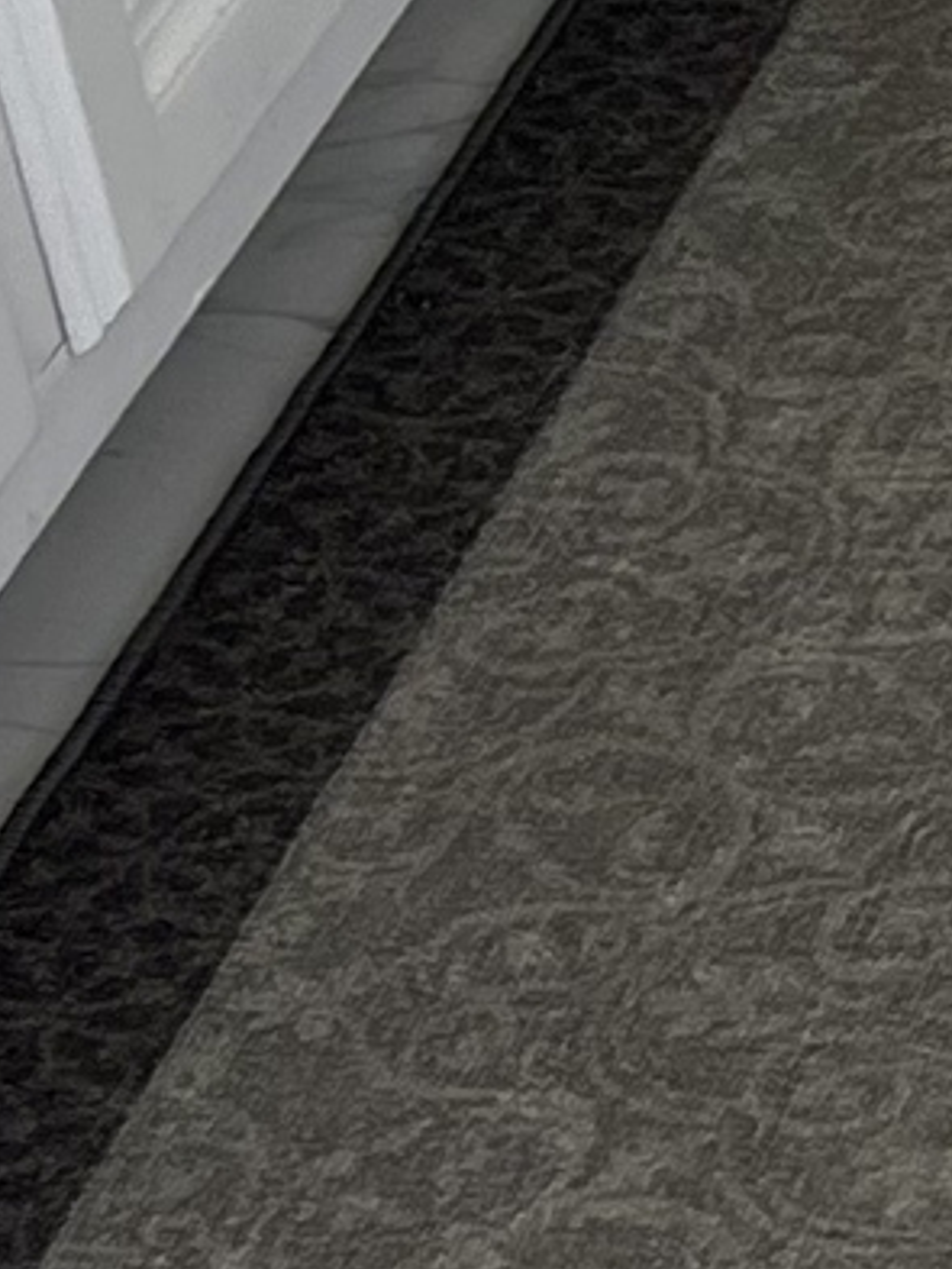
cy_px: 123
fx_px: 7440
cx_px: 4053
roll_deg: -1.8
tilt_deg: -31.8
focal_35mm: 203
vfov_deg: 9.7
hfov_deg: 6.0
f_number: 1.5
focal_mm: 5.7
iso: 40
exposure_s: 1/173
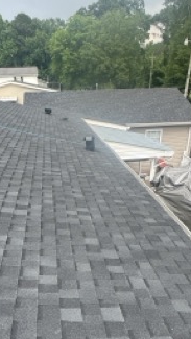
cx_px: 86
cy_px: 250
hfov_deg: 38.9
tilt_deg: -33.2
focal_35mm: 30
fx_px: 270
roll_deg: +1.8
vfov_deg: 61.1
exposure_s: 1/311
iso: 40
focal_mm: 2.22
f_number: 2.2
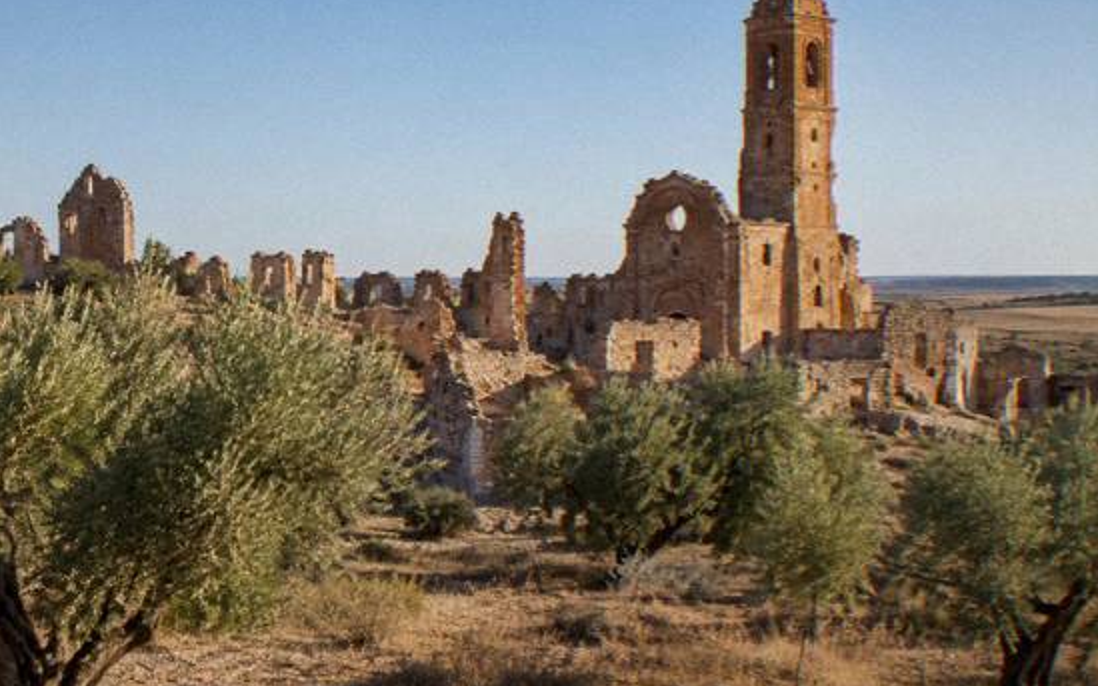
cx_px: 502
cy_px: 292
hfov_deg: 50.3
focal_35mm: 39
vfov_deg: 32.7
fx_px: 1167
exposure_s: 1/1250
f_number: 4
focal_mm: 35
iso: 400
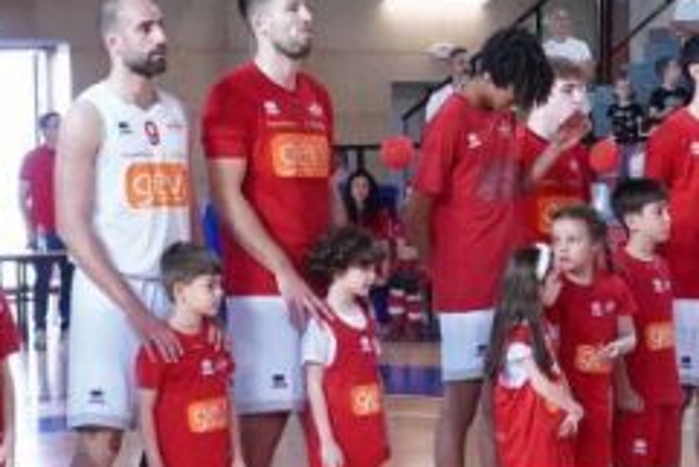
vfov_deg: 9.5
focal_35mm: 145
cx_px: 328
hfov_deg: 14.2
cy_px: 255
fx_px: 2810
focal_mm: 29
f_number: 5
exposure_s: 1/500
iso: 5000
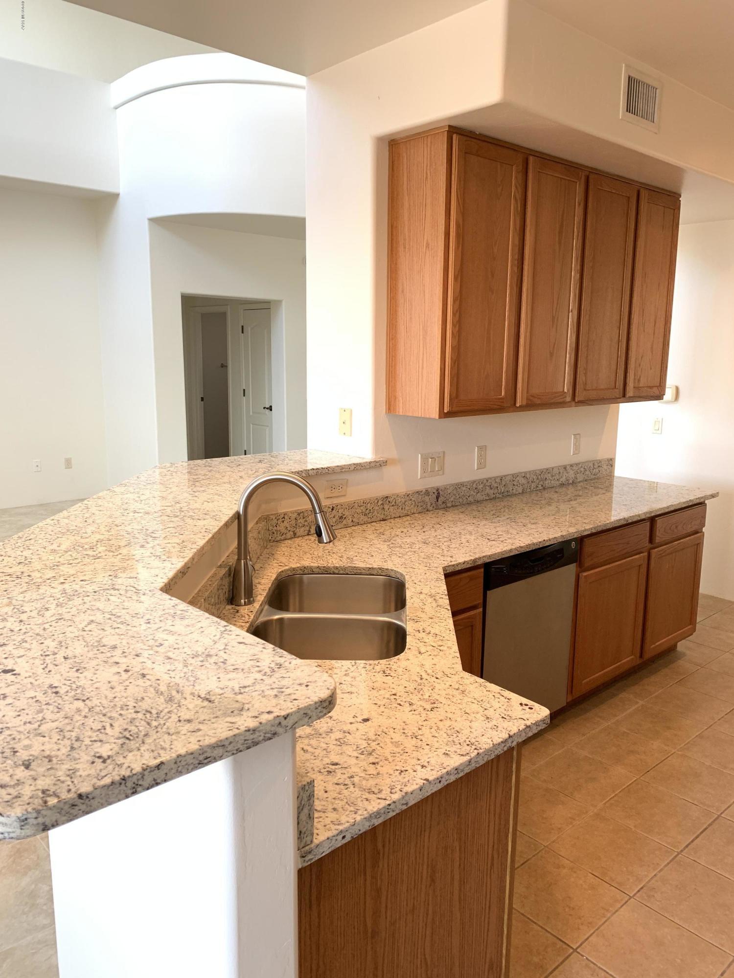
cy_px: 489
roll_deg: -0.8
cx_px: 367
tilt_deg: -9.3
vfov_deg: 67.3
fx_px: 735
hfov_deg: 53.1
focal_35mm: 26
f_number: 1.8
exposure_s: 1/60
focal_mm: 4.25
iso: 80
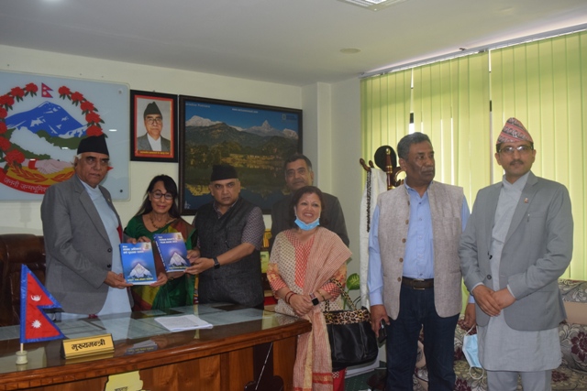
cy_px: 196
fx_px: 587
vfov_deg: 36.9
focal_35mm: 36
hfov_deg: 53.1
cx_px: 294
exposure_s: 1/125
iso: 800
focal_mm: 24
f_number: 5.6
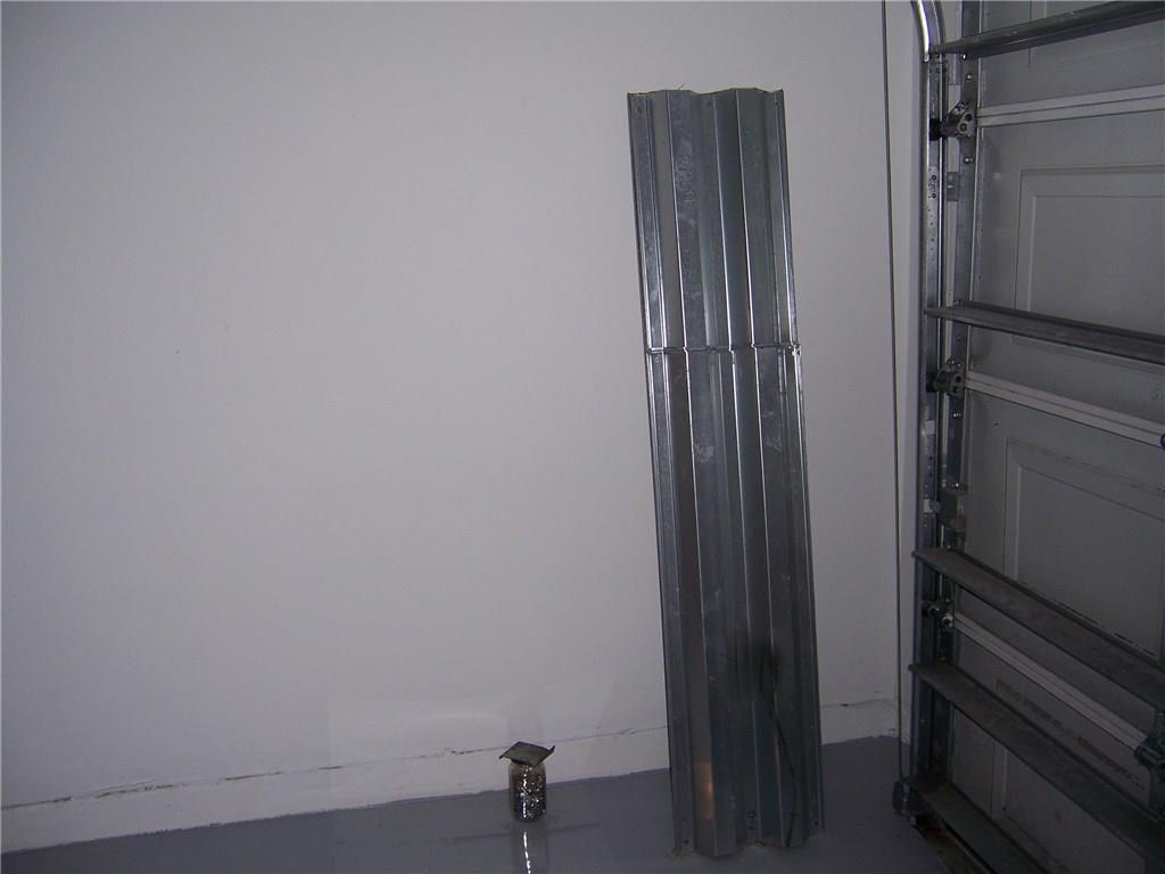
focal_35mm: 33
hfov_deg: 55.4
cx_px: 582
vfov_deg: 42.9
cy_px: 437
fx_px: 1111
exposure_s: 1/60
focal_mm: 5.5
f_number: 2.8
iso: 80
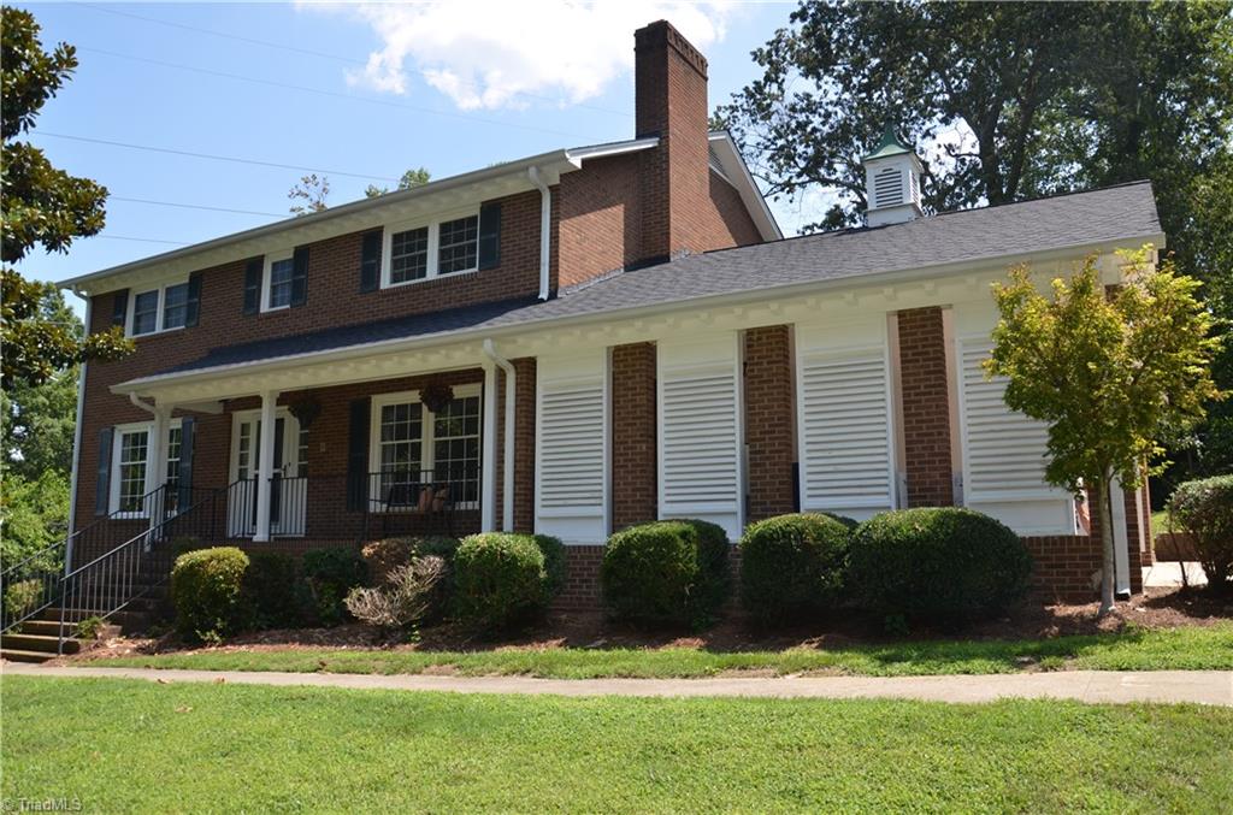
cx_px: 616
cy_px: 408
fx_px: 922
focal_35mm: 27
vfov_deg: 47.7
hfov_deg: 67.5
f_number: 7.1
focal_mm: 18
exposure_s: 1/250
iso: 100
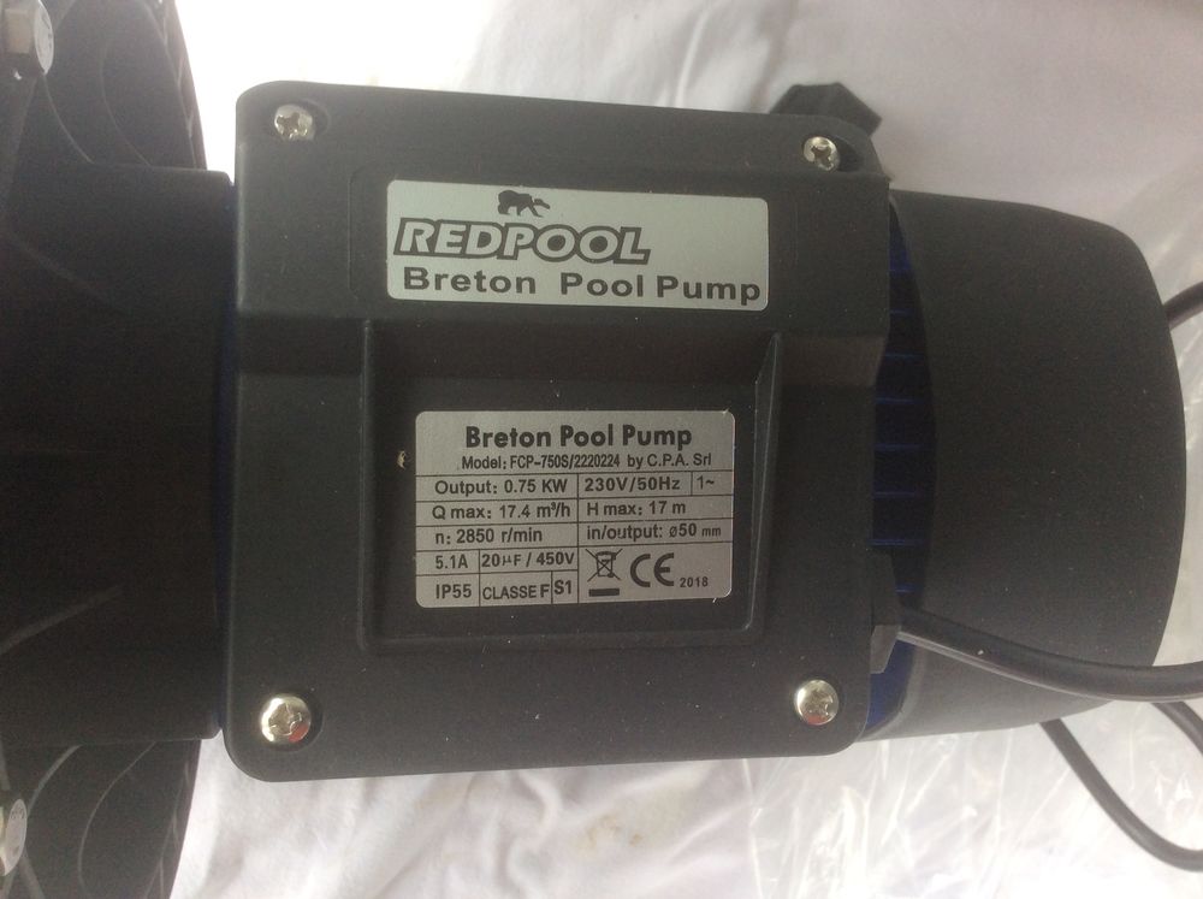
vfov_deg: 44.1
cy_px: 450
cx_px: 602
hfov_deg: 56.9
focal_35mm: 32
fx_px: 1110
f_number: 2.4
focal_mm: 3.3
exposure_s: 1/100
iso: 50
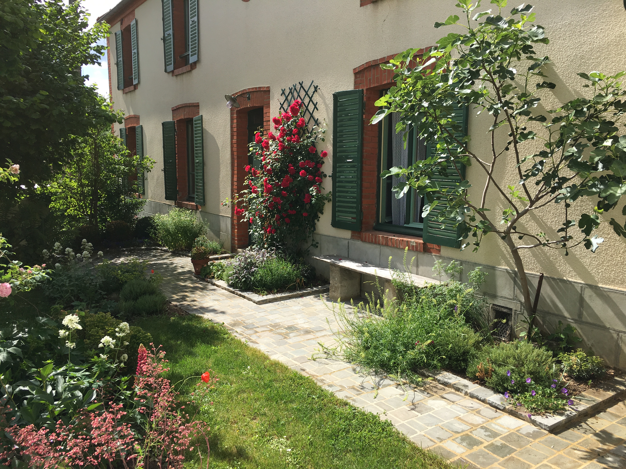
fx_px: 524
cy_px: 234
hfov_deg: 61.7
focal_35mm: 29
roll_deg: -1.6
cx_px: 313
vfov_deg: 48.2
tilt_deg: -6.7
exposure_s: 1/1166
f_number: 2.2
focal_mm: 4.15
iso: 25
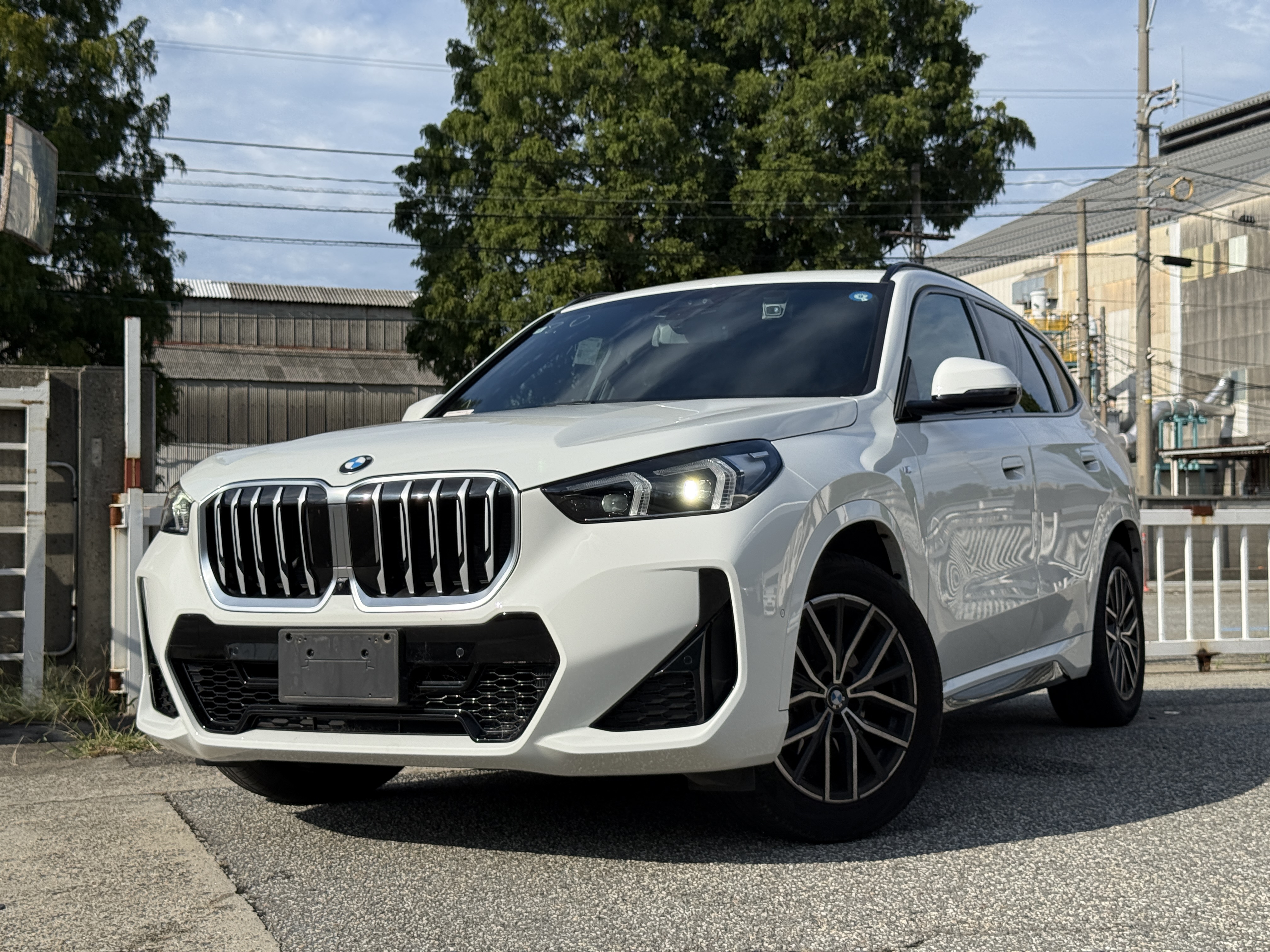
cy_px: 476
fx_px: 1761
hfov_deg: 39.7
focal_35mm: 48
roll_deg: +0.2
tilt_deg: +2.1
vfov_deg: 30.3
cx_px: 635
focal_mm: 6.76
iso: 80
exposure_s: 1/7143
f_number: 1.78
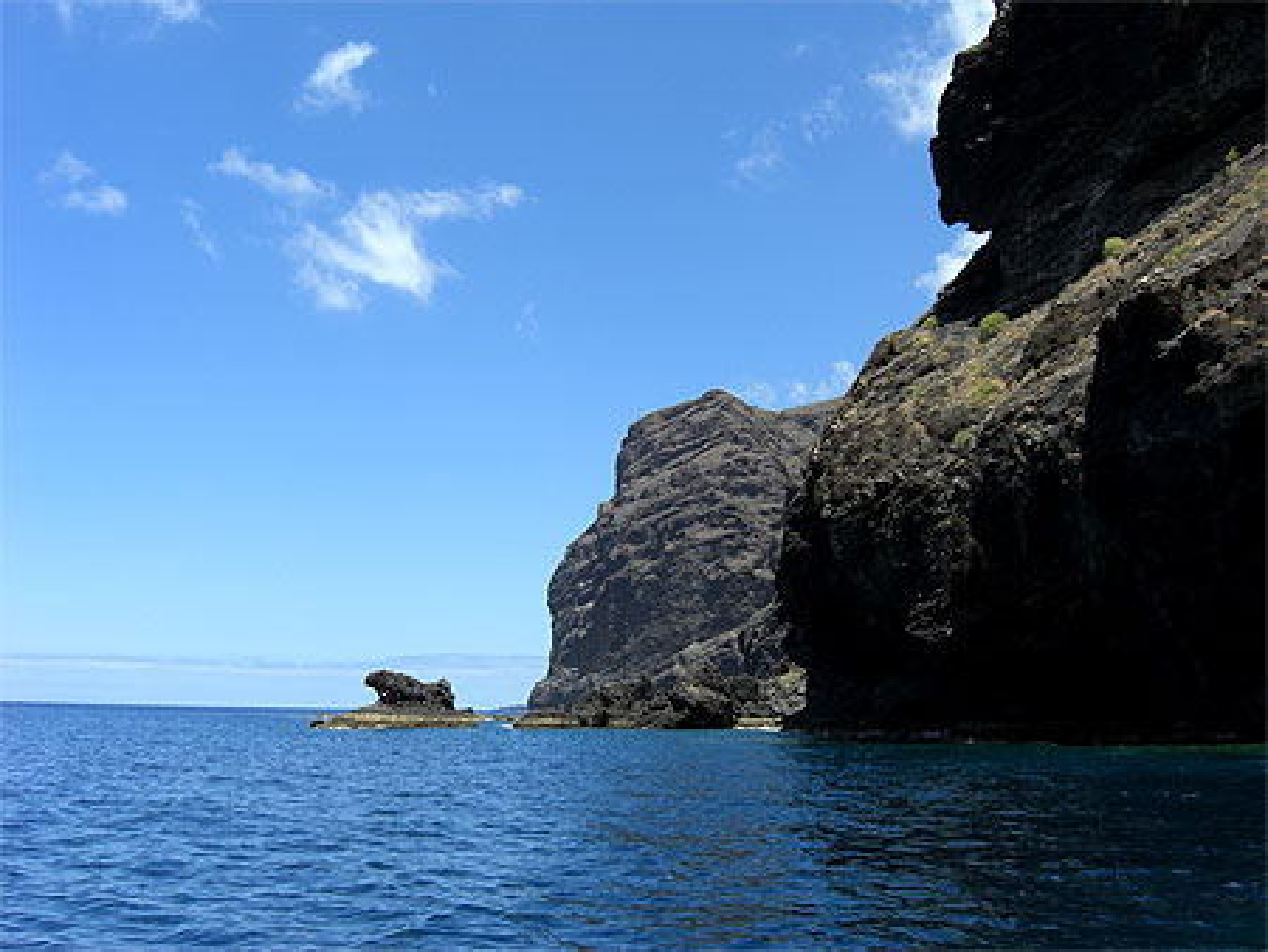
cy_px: 476
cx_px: 634
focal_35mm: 38
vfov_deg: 37.8
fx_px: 1393
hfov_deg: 49.0
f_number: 4
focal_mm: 7.9
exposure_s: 1/800
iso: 80
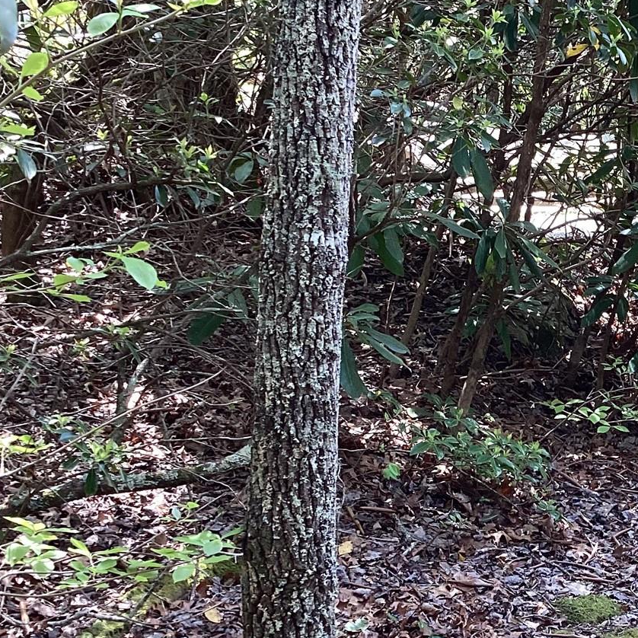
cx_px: 677
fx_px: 1397
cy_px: 421
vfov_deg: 25.6
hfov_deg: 24.3
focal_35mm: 67
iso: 80
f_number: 2.4
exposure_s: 1/120
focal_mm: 3.3
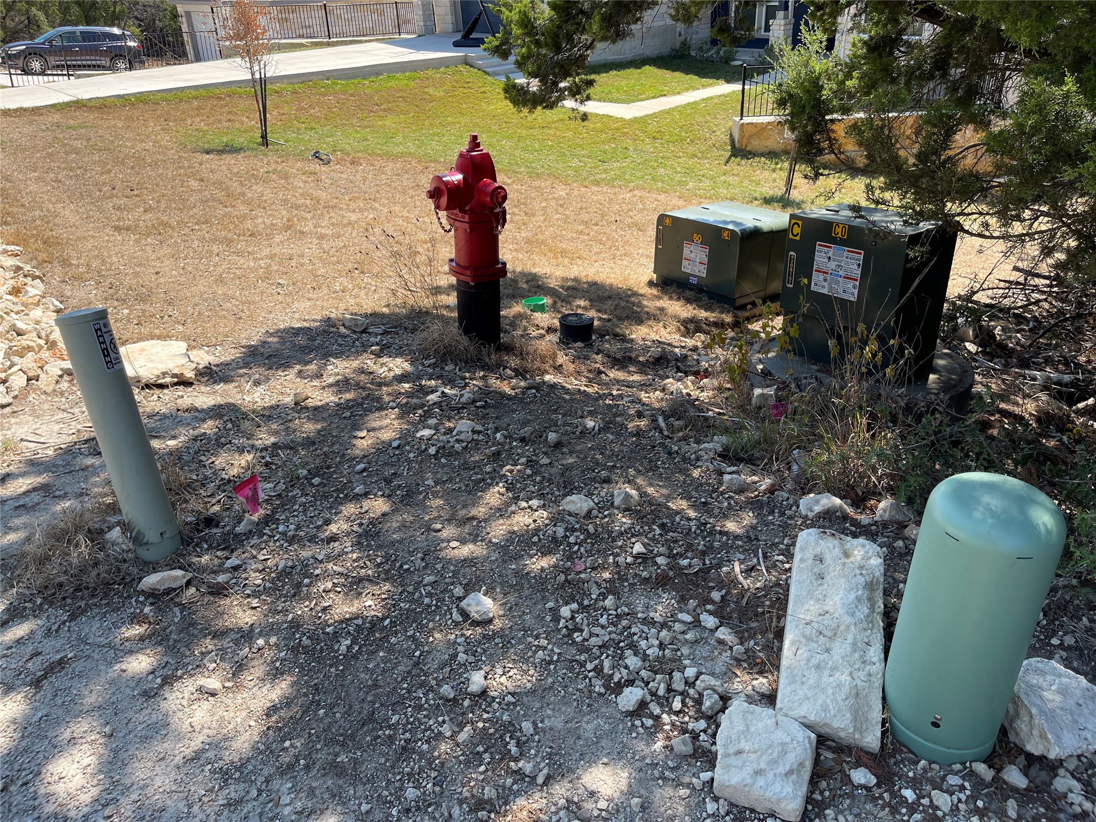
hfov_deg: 67.3
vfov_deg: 53.1
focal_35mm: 26
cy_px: 411
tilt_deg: -28.8
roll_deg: +3.1
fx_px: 823
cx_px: 548
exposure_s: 1/1038
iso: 32
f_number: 1.6
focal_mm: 5.1
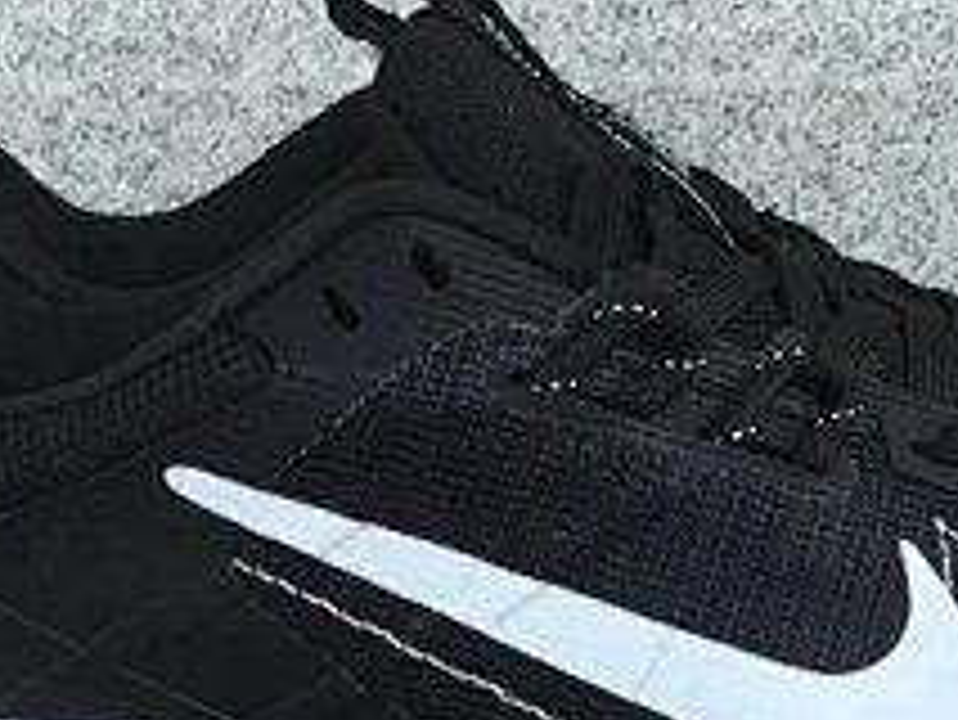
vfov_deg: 15.2
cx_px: 598
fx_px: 2575
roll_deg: +0.4
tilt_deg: -20.6
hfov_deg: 21.0
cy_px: 914
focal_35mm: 93
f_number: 2.4
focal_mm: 3.3
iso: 25
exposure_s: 1/287
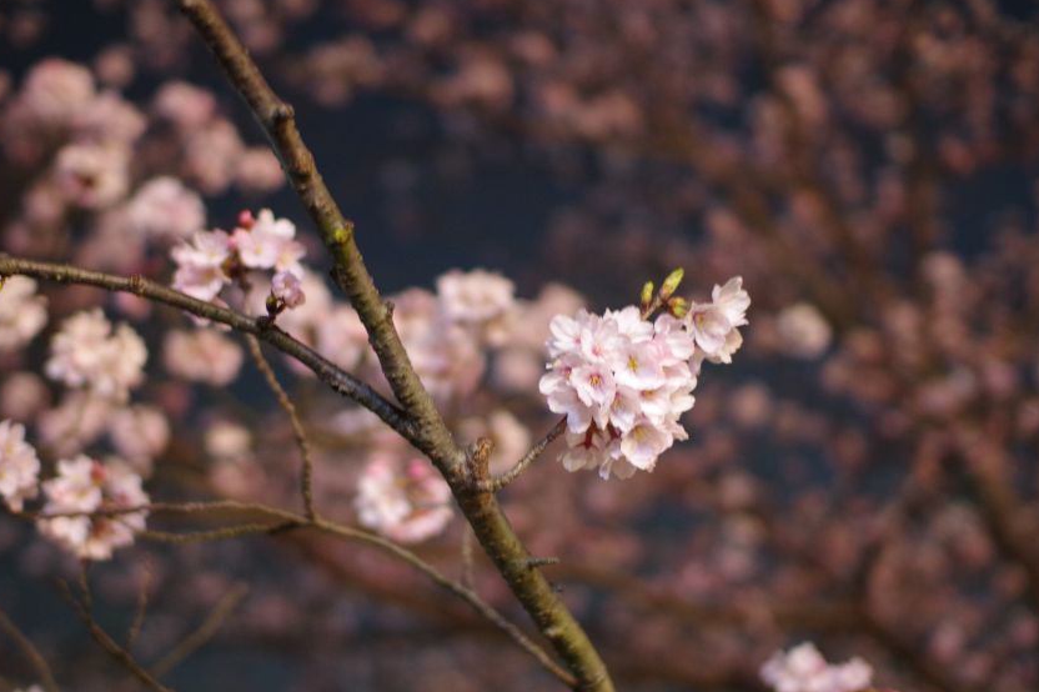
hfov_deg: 36.8
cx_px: 451
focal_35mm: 54
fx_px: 1558
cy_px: 387
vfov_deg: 25.0
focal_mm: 30
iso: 800
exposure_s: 1/3.33
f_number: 1.4
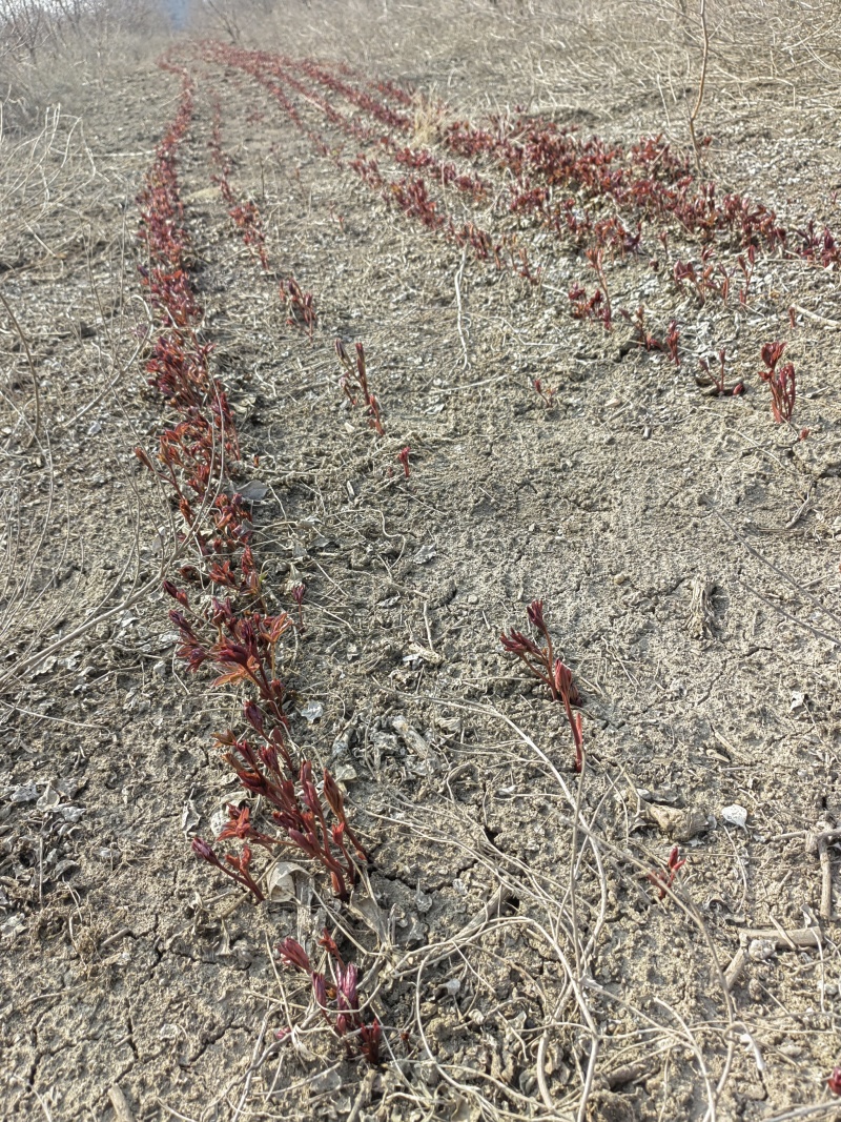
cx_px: 420
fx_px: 875
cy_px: 561
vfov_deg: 65.3
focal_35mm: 27
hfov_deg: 51.3
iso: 50
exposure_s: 1/1464
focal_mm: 5.52
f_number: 1.9
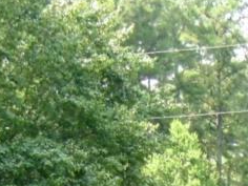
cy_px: 467
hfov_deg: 14.1
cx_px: 256
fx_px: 982
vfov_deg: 9.5
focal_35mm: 137
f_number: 3.2
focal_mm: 4.9
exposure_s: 1/250
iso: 200
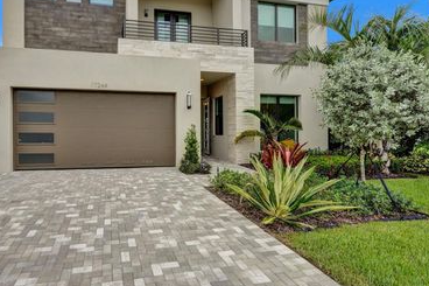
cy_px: 114
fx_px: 226
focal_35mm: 19
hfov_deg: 84.9
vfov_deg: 63.9
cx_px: 156
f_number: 9
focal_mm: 14
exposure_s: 1/4000
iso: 2500
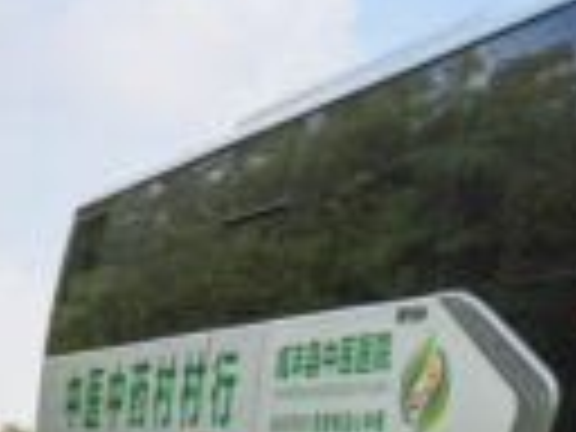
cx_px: 806
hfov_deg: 18.1
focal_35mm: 99
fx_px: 1647
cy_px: 304
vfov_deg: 14.9
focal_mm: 22
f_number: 4
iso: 100
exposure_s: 1/500
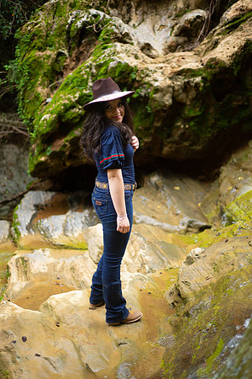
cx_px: 126
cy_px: 190
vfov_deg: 39.6
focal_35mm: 50
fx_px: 525
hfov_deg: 27.0
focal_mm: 50
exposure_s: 1/2000
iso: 400
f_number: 1.8
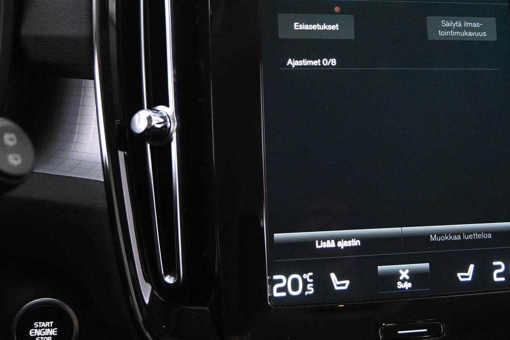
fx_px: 657
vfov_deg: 29.0
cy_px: 147
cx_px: 393
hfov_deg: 41.0
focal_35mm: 46
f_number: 3.8
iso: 5000
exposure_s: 1/30
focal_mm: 19.5
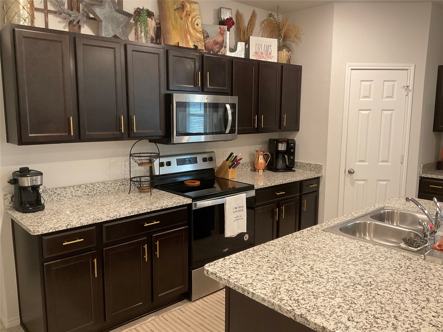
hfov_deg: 61.7
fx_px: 371
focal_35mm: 29
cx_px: 222
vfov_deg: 48.2
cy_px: 166
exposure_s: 1/60
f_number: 1.8
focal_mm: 3
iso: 200
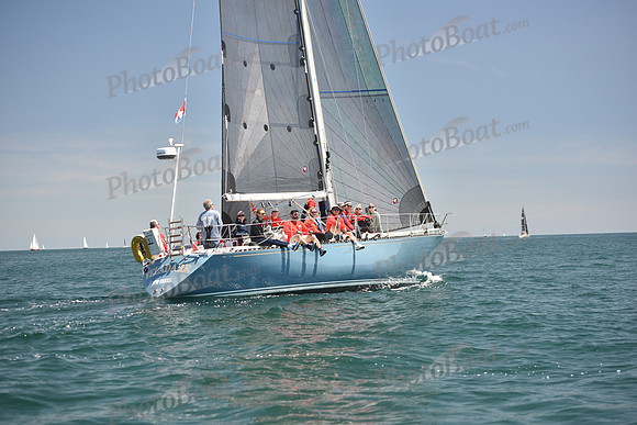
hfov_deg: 27.0
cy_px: 212
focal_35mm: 75
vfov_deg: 18.2
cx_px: 318
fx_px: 1327
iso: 250
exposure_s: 1/800
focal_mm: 75
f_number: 3.5
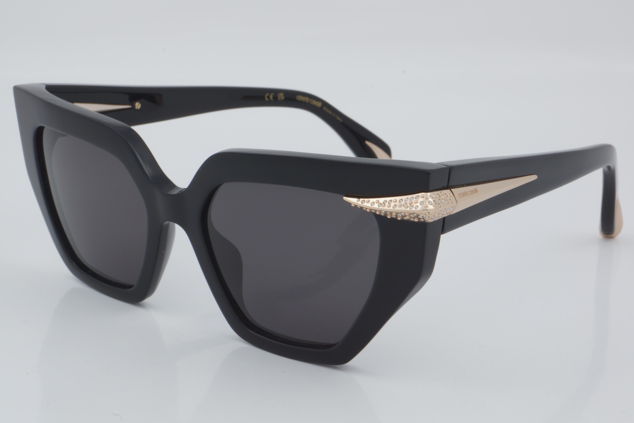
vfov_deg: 18.2
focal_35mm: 75
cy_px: 212
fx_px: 1321
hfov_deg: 27.0
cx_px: 317
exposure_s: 1/4
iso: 100
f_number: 32
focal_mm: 50
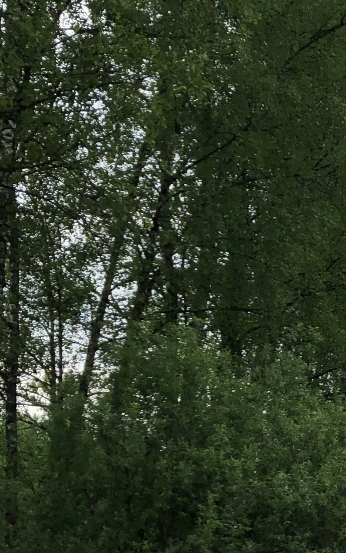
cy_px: 334
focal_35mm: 94
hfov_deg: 12.6
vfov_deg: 22.1
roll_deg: -3.0
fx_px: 1418
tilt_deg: +12.1
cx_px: 629
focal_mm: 4
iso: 20
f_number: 1.8
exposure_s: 1/1116
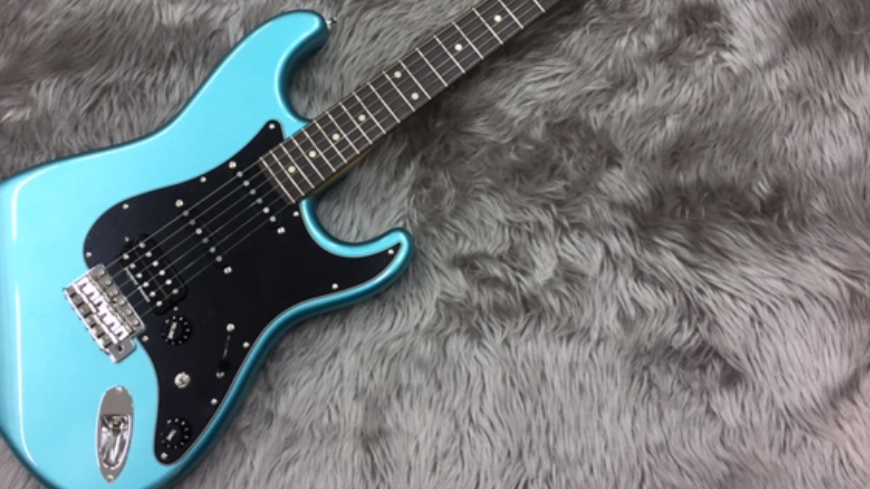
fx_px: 830
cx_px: 399
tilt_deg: -77.9
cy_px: 144
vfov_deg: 32.4
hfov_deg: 55.2
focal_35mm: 36
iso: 50
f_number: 2.2
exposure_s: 1/30
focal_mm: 4.15
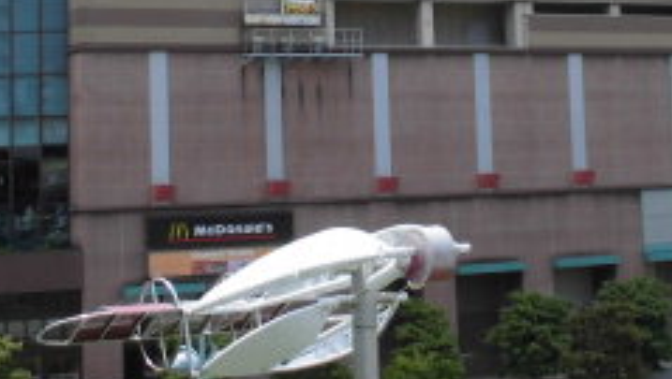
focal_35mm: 99
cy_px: -126
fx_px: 1766
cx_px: 405
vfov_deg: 11.9
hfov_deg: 21.5
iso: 100
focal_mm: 6.1
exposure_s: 1/320
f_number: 4
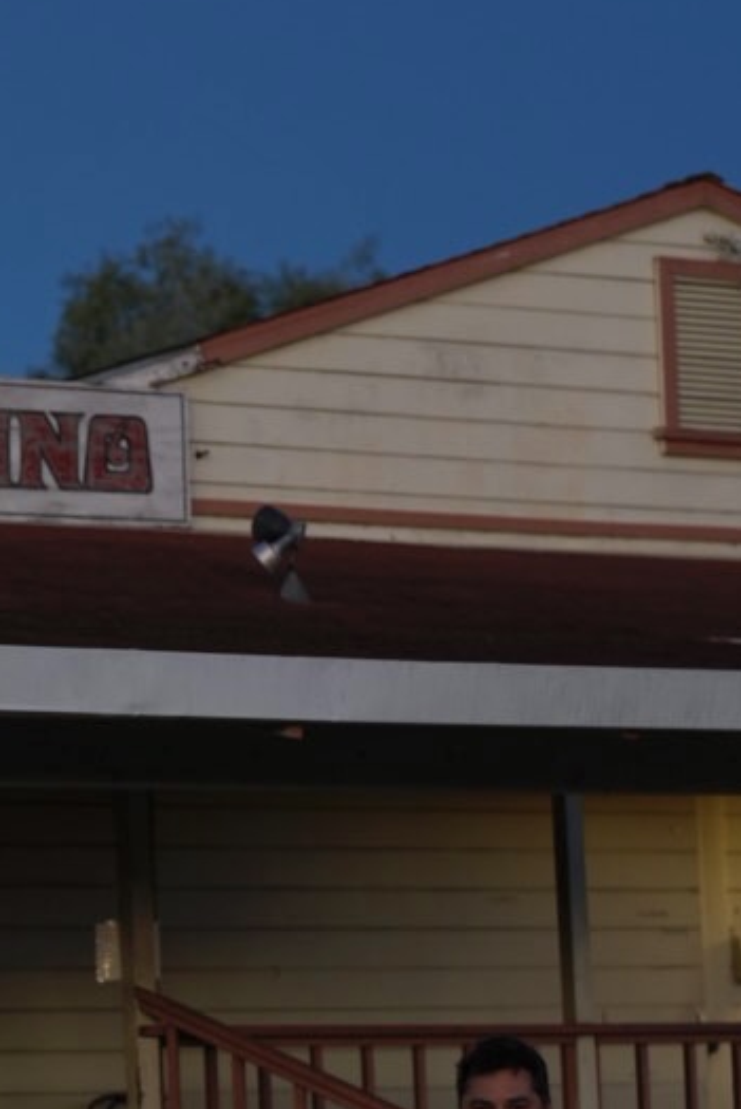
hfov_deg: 8.8
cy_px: 729
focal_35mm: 154
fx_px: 4745
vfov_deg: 13.3
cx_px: -234
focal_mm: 50
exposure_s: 1/60
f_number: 1.8
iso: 500
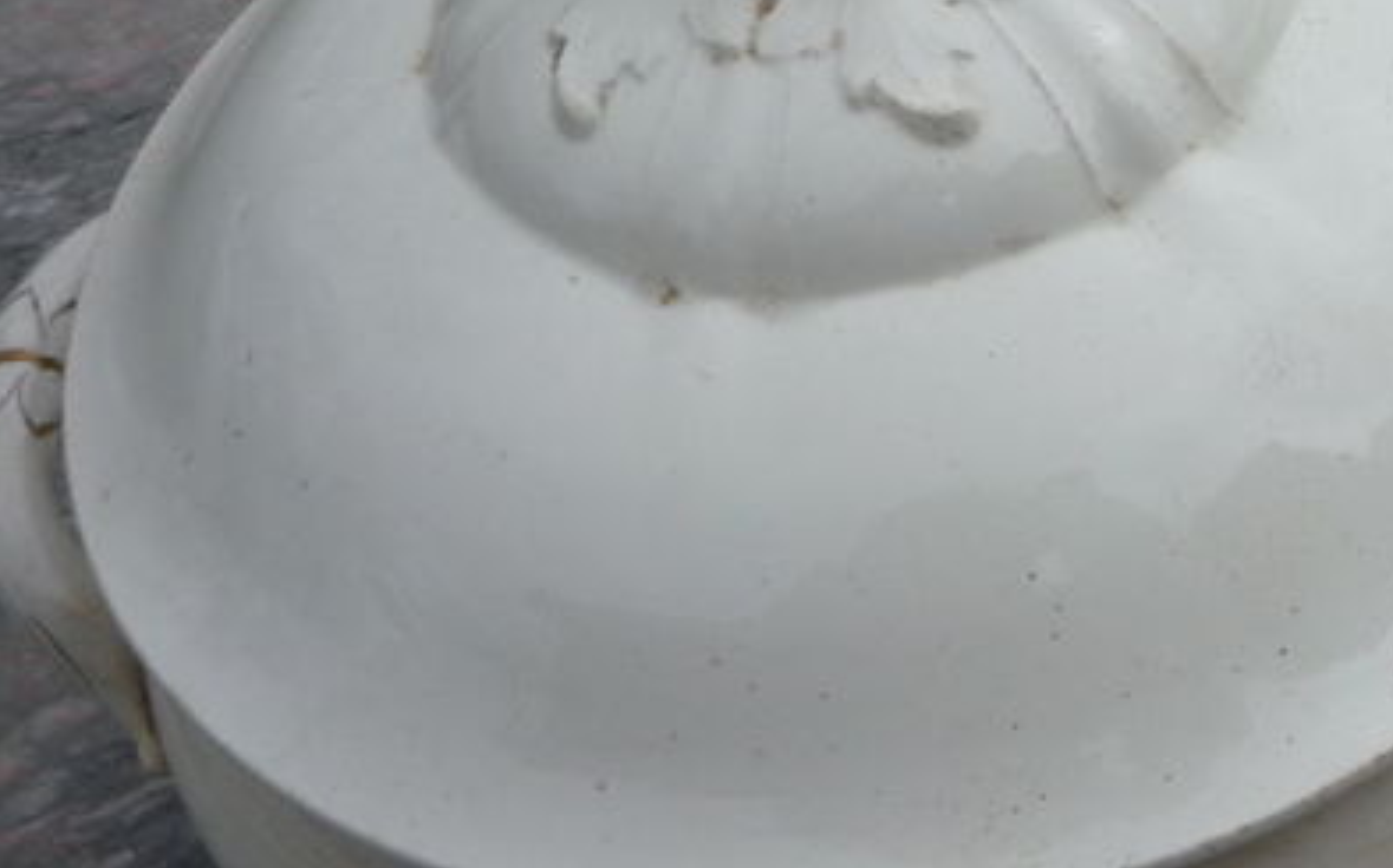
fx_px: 3073
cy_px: 216
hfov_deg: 23.7
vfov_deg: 16.0
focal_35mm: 81
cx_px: 1599
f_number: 5
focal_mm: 5.2
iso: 100
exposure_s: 1/400
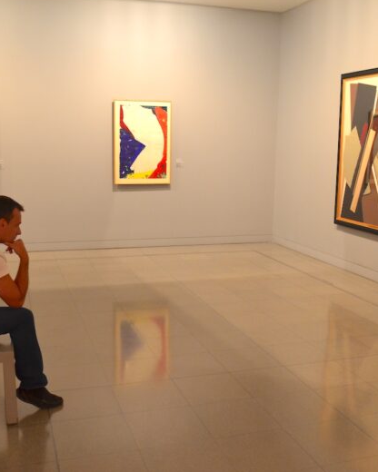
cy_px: 232
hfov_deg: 38.2
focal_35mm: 39
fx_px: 545
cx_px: 184
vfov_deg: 46.8
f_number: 3.5
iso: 800
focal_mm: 18
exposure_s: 1/8
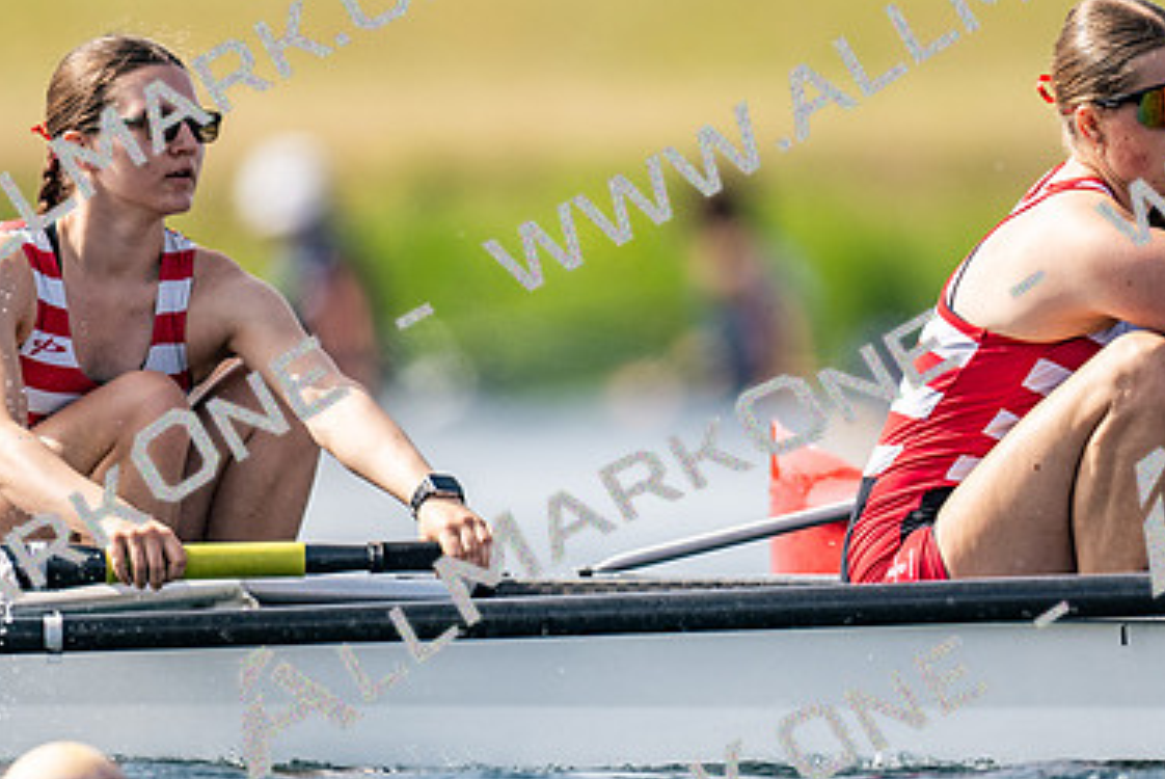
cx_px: 869
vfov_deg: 1.0
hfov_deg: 1.5
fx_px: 45210
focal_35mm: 1396
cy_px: 301
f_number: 4
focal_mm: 600
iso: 200
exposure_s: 1/2500
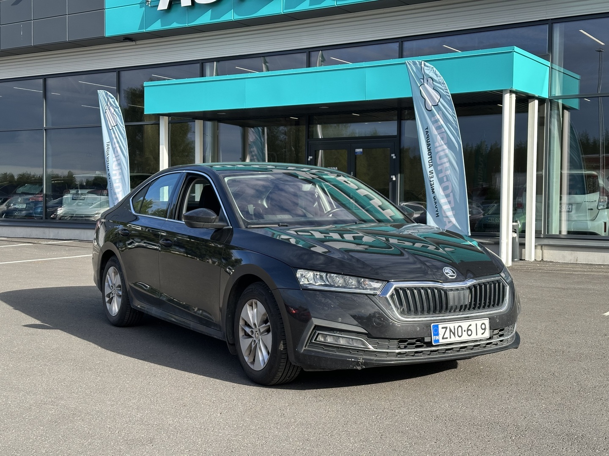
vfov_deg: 30.3
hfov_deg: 39.7
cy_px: 228
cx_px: 304
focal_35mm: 48
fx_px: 844
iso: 64
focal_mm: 6.86
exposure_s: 1/1199
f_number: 1.78
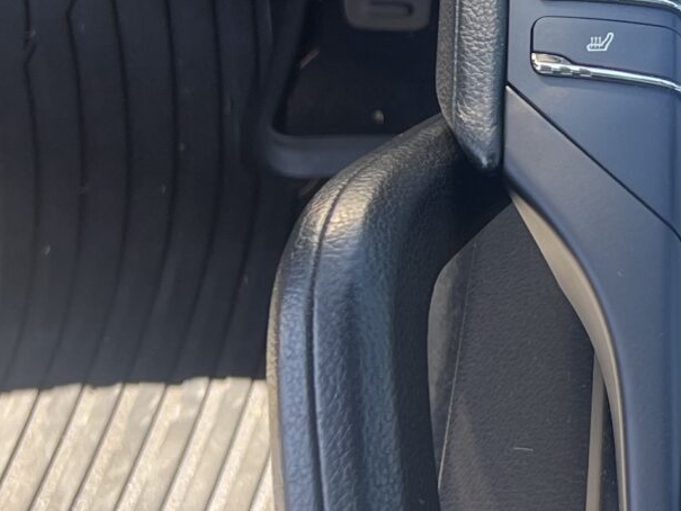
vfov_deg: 13.2
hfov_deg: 16.6
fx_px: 2164
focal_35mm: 110
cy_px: -74
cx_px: 950
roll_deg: -6.4
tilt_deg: -36.0
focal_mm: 5.7
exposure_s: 1/121
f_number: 1.5
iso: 50
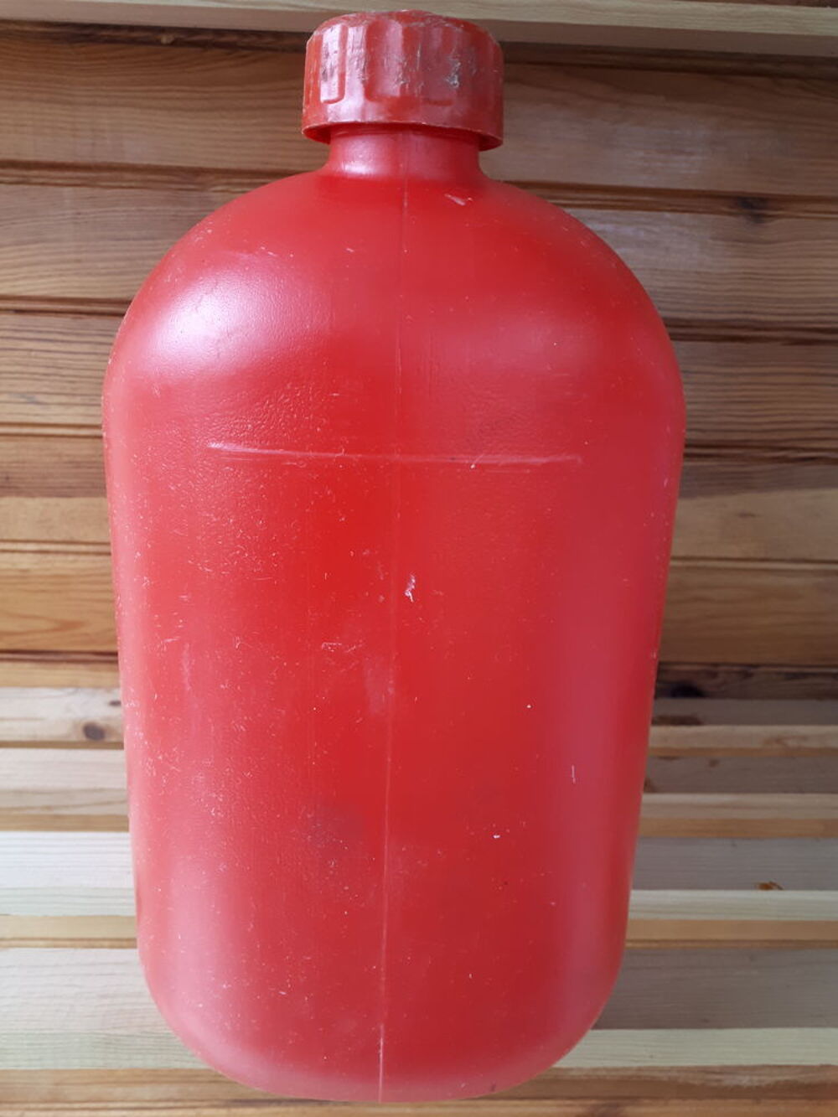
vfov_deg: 65.3
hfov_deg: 51.4
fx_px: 871
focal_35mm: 27
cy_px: 558
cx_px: 419
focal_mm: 3.6
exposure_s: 1/33
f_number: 1.9
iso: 100
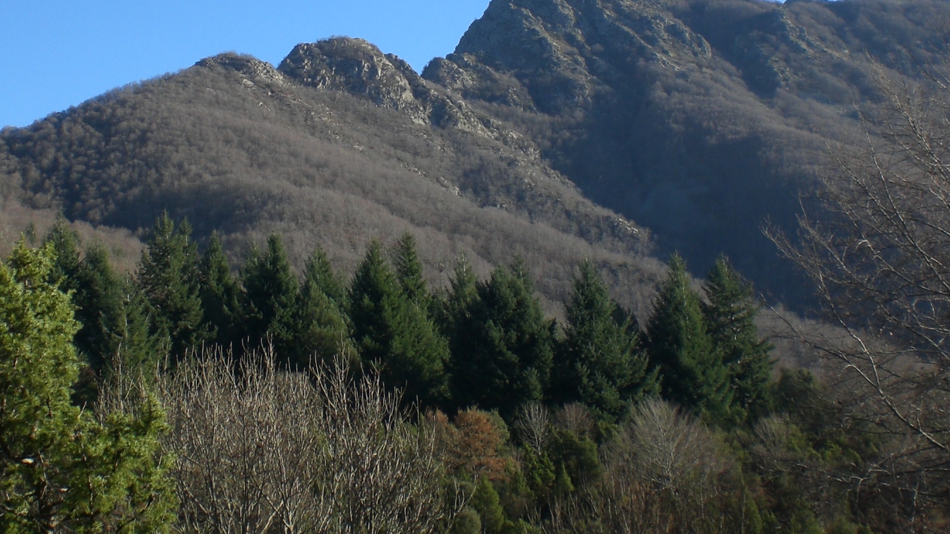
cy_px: 104
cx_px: 434
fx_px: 1587
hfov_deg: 33.3
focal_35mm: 63
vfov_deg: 18.9
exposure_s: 1/320
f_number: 4.4
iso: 50
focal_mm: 6.3
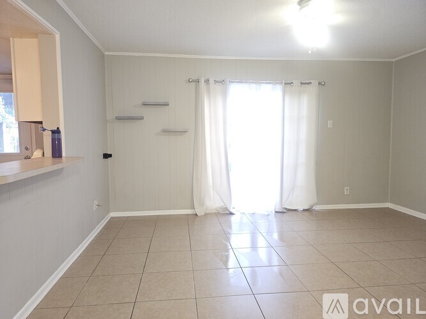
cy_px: 160
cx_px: 213
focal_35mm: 23
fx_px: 283
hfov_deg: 73.9
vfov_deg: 58.9
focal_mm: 6.3
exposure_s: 1/9.99
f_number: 1.7
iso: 125
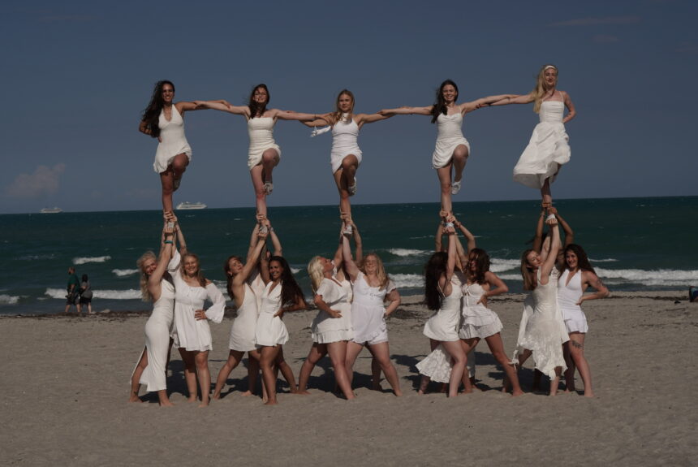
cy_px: 234
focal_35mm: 75
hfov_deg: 27.0
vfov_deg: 18.2
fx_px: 1455
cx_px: 349
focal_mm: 50
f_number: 8
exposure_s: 1/500
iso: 100
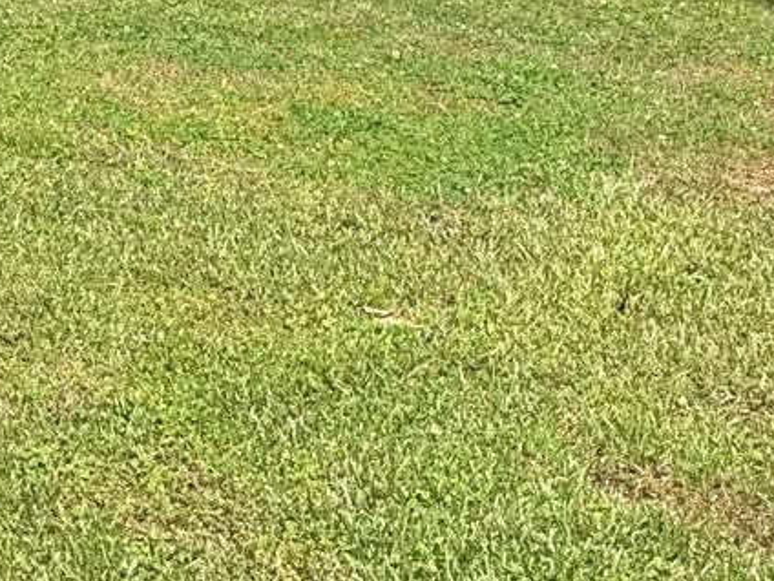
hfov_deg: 15.6
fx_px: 2594
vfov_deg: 11.9
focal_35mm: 116
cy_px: -428
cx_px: -407
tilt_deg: -0.4
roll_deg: +0.5
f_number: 1.78
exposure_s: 1/1193
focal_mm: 6.76
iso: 80
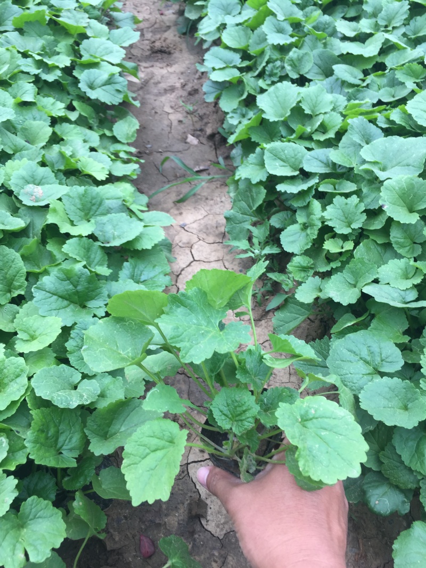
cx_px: 213
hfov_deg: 48.2
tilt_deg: -52.7
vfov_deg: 61.7
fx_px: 476
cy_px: 284
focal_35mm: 29
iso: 32
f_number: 2.2
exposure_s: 1/101
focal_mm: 4.15
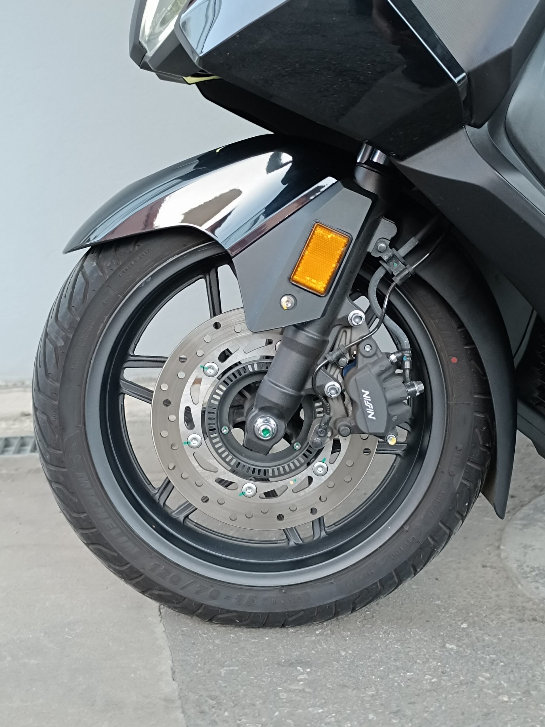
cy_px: 364
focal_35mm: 24
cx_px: 272
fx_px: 504
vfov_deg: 71.6
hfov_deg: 56.8
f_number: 1.65
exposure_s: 1/100
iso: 1111
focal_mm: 6.14
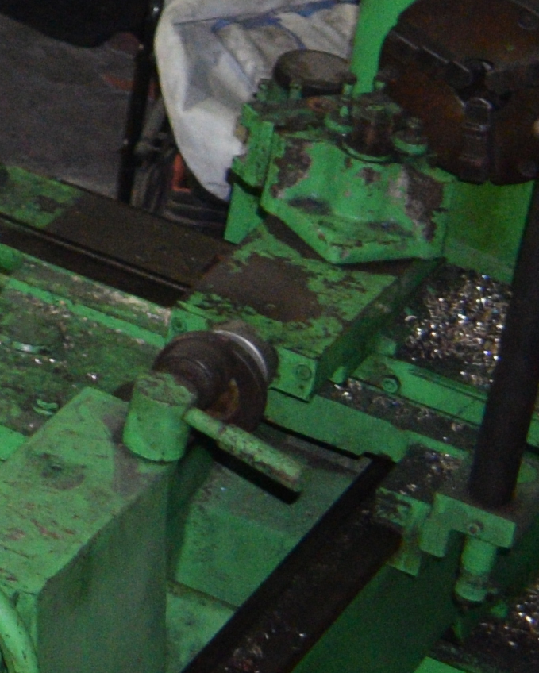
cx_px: -1703
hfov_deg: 5.9
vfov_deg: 8.4
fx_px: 4365
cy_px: -702
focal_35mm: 219
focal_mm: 22
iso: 1600
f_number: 3.8
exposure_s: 1/60
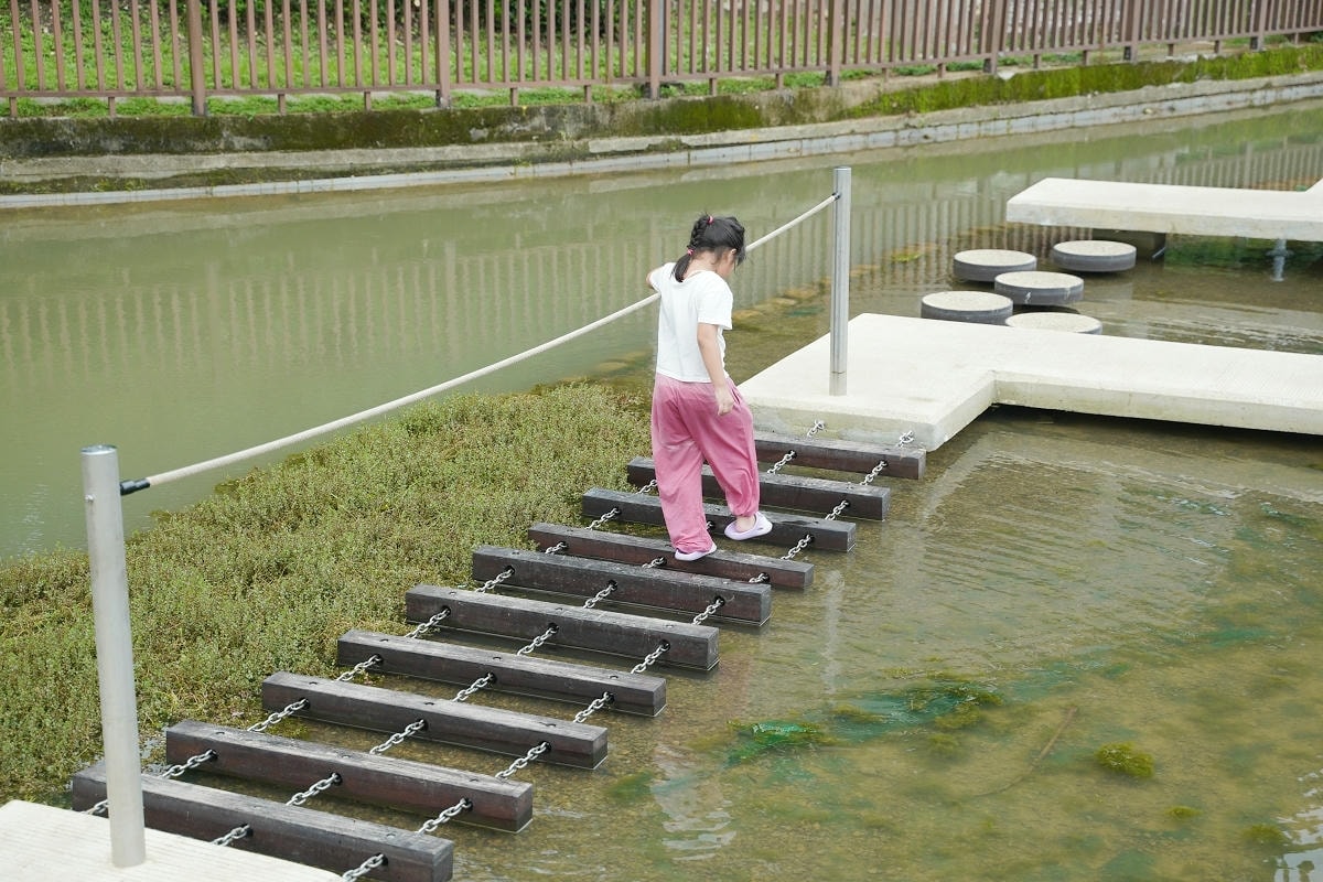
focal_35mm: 54
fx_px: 1984
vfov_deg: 25.1
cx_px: 662
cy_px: 441
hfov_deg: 36.9
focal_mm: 54
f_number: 4
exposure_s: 1/160
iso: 100
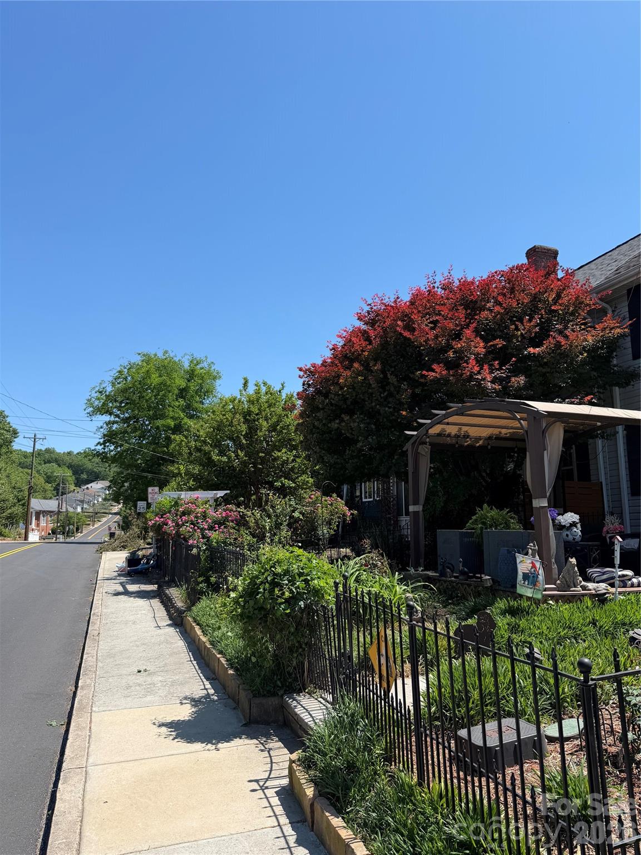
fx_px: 593
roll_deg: -0.4
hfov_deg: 56.8
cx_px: 320
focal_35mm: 24
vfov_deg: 71.6
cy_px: 428
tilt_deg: +9.3
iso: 80
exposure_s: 1/3584
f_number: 1.78
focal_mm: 6.76
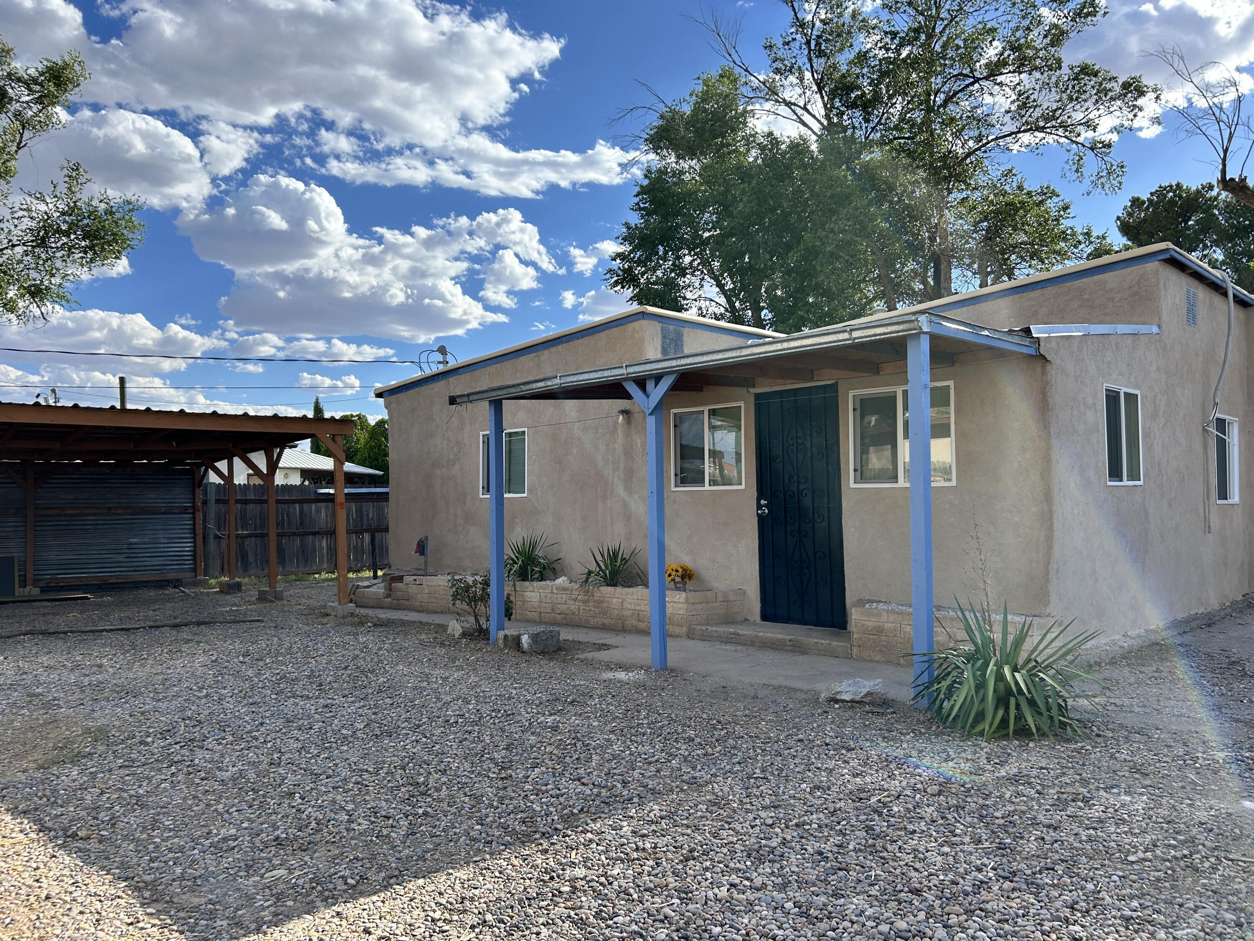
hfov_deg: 67.3
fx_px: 942
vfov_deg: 53.1
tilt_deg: +1.4
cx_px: 627
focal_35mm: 26
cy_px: 470
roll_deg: +1.3
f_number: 1.5
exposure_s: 1/3356
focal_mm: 5.7
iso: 50
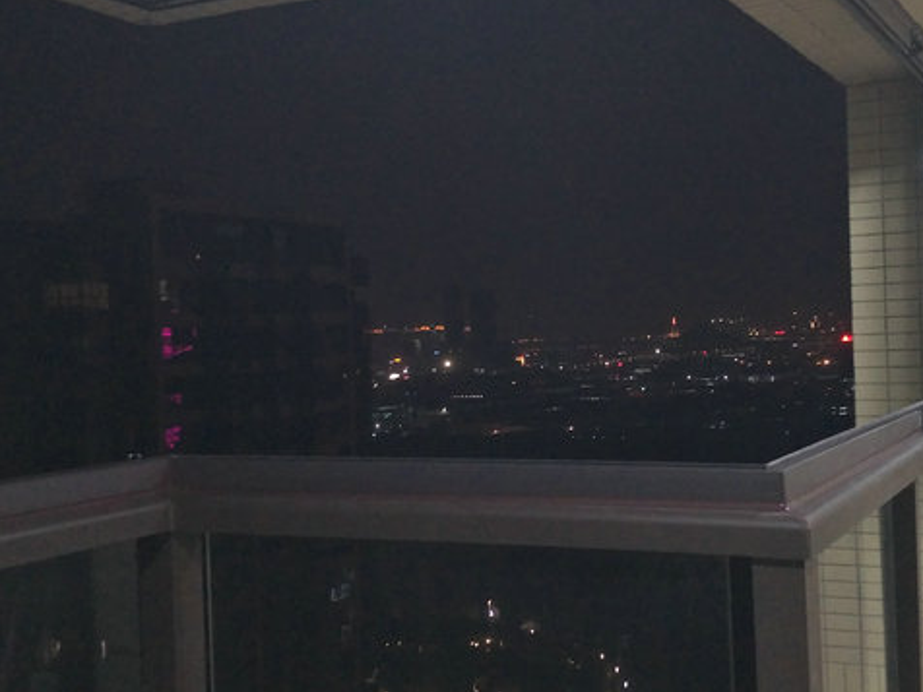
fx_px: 987
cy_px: 328
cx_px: 543
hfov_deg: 49.9
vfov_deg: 38.7
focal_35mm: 37
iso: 292
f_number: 1.7
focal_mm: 3.79
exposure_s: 1/20
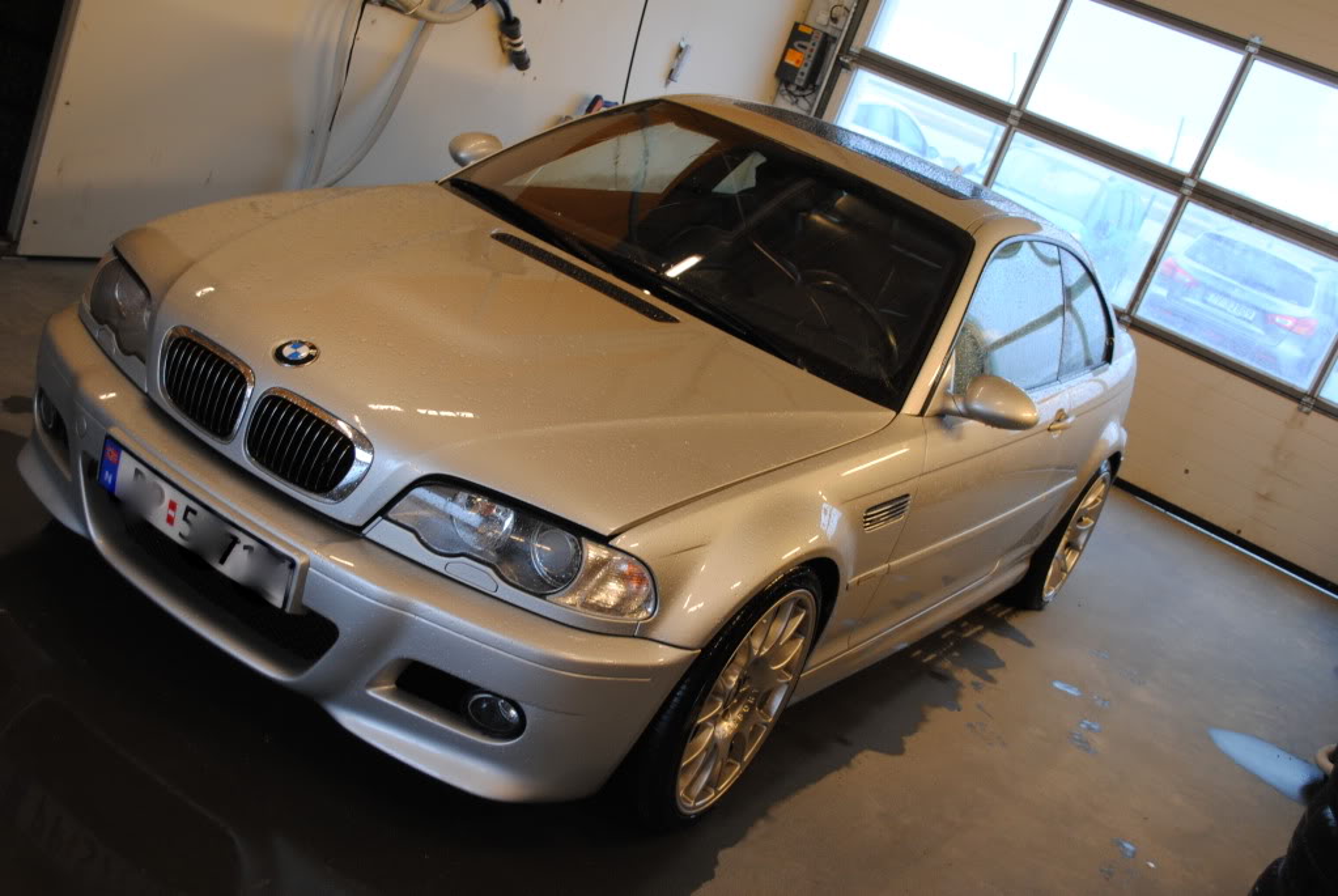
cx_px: 669
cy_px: 448
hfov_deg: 49.5
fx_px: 1451
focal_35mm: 39
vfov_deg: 34.3
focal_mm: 26
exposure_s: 1/30
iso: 360
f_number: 4.2
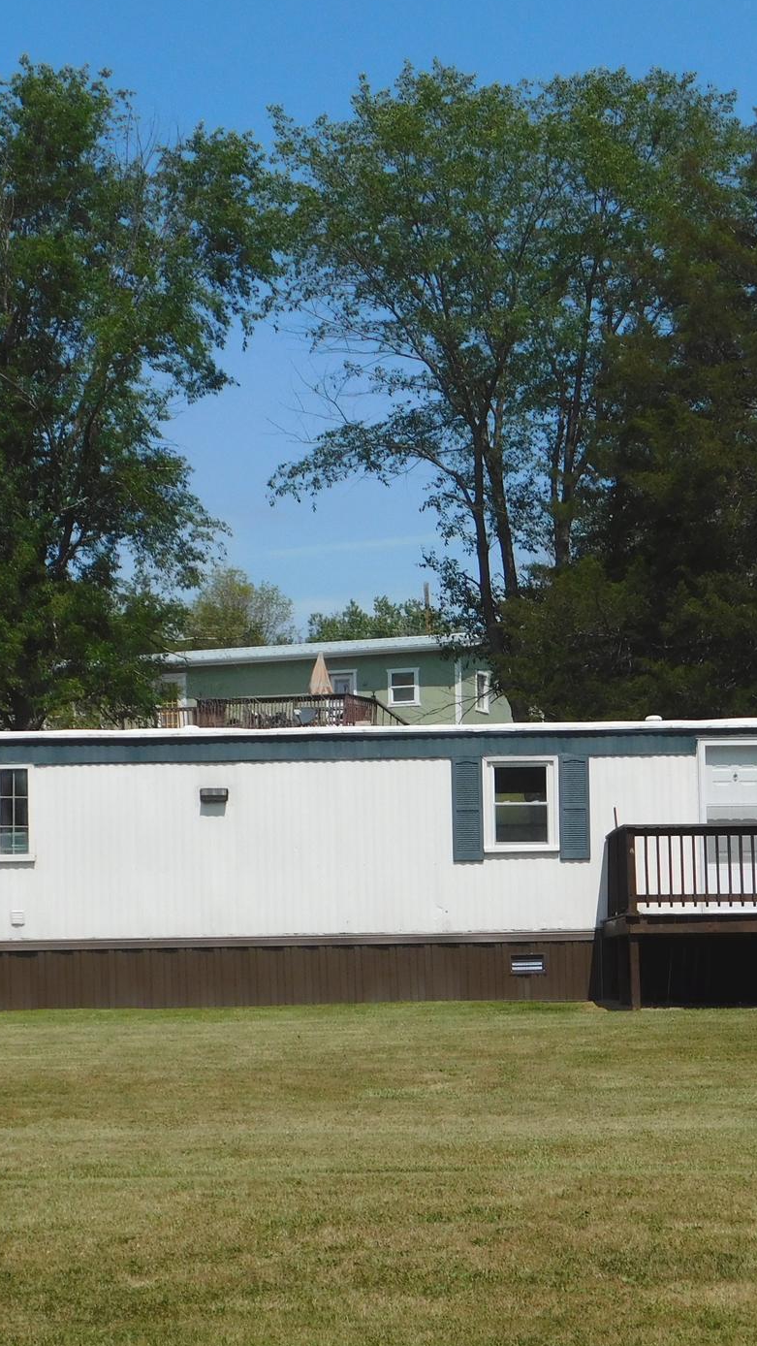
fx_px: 2925
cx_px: 379
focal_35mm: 82
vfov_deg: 25.9
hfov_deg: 14.7
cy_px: 730
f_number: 7.6
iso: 125
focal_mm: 9
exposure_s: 1/500
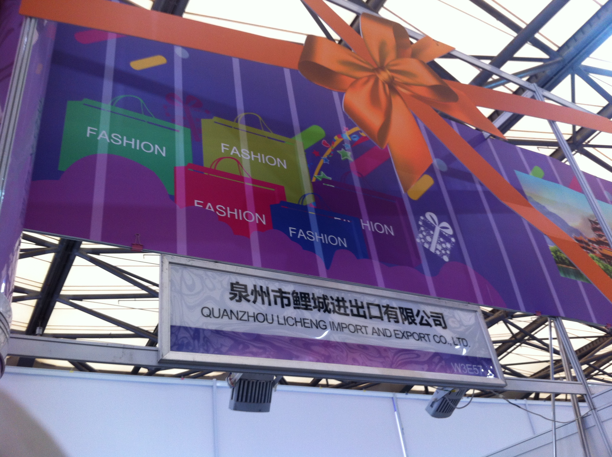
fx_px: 618
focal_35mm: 35
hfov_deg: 52.7
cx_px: 306
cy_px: 228
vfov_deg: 40.6
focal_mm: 3.85
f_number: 2.8
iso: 80
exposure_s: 1/15
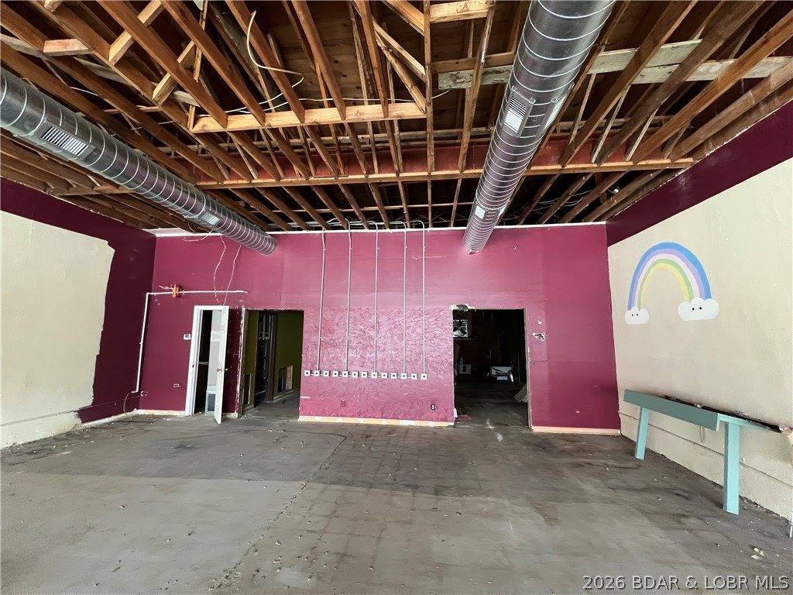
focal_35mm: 13
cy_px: 298
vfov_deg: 89.9
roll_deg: -0.2
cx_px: 396
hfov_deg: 106.2
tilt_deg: +6.6
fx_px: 298
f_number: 1.8
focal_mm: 1.57
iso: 500
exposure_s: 1/60
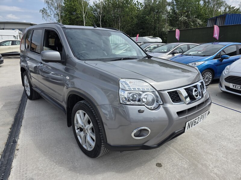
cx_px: 120
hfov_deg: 73.9
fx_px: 160
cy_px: 90
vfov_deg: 58.9
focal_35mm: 23
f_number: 1.7
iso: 80
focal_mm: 6.3
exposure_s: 1/5778
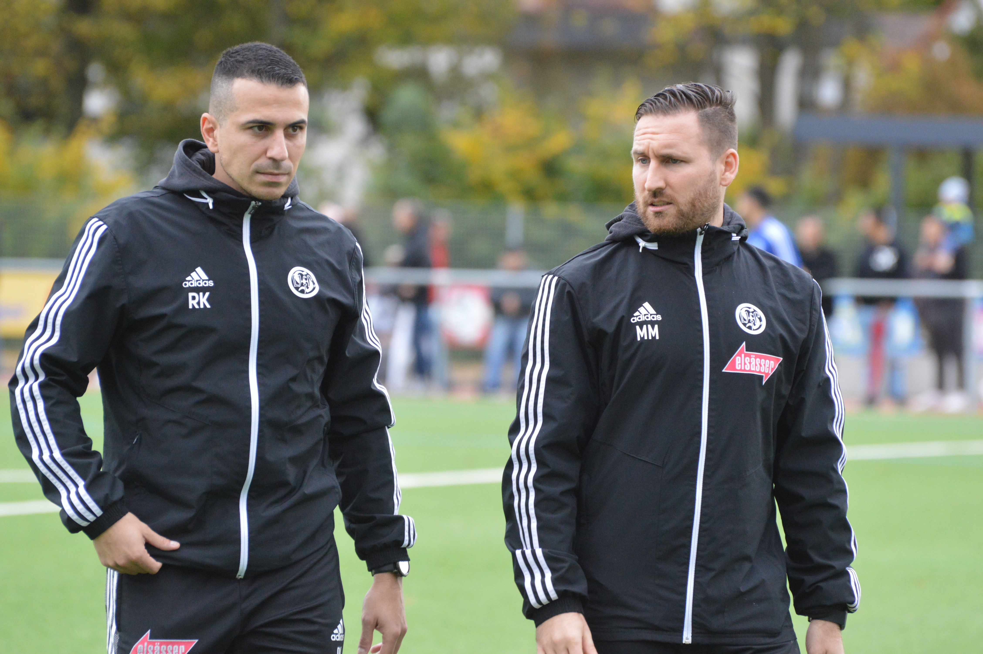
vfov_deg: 4.6
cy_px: 327
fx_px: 8184
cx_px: 492
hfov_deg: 6.9
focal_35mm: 300
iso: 1800
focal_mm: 200
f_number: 5.3
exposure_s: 1/500
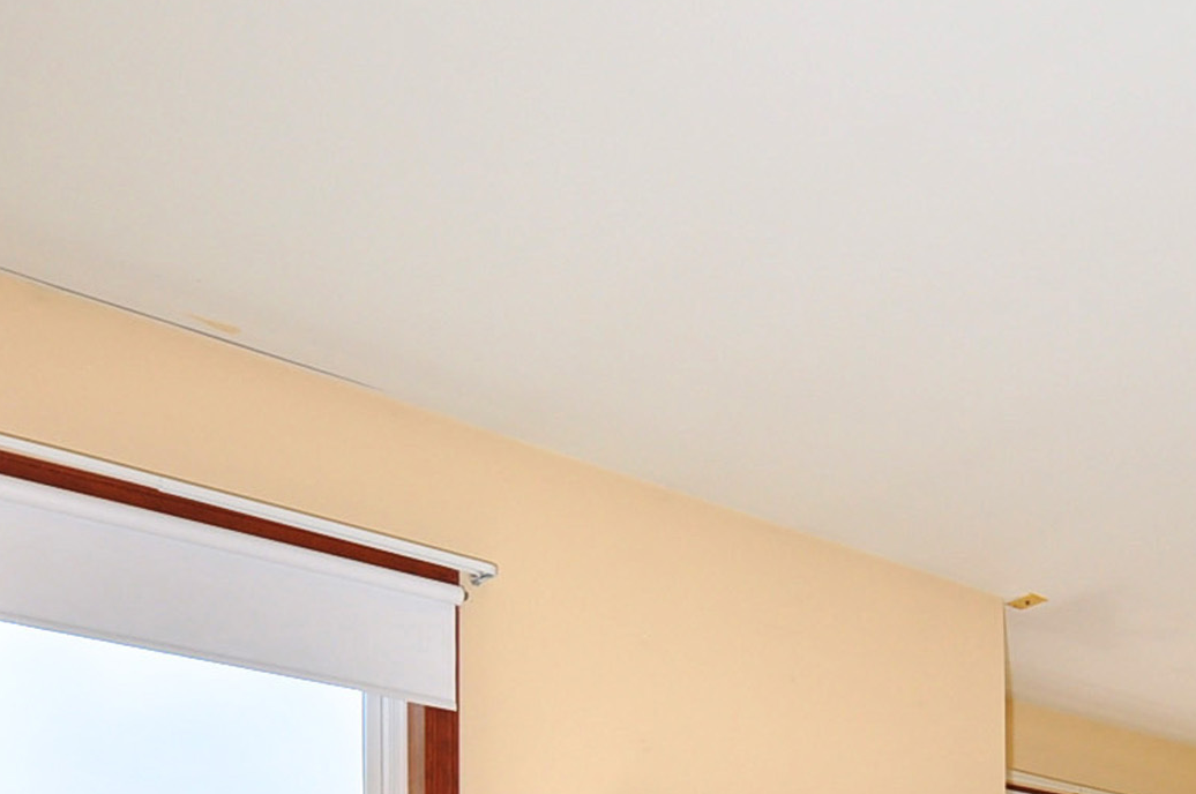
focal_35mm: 42
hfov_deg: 43.5
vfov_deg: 25.9
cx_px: 1016
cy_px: 1099
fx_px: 1394
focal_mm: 10
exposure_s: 1/160
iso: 200
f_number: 7.1
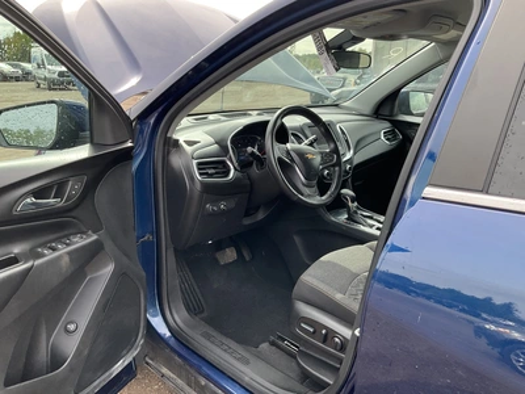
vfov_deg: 48.2
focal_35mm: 29
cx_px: 262
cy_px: 197
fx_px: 440
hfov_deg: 61.7
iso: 25
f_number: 1.8
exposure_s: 1/289
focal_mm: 3
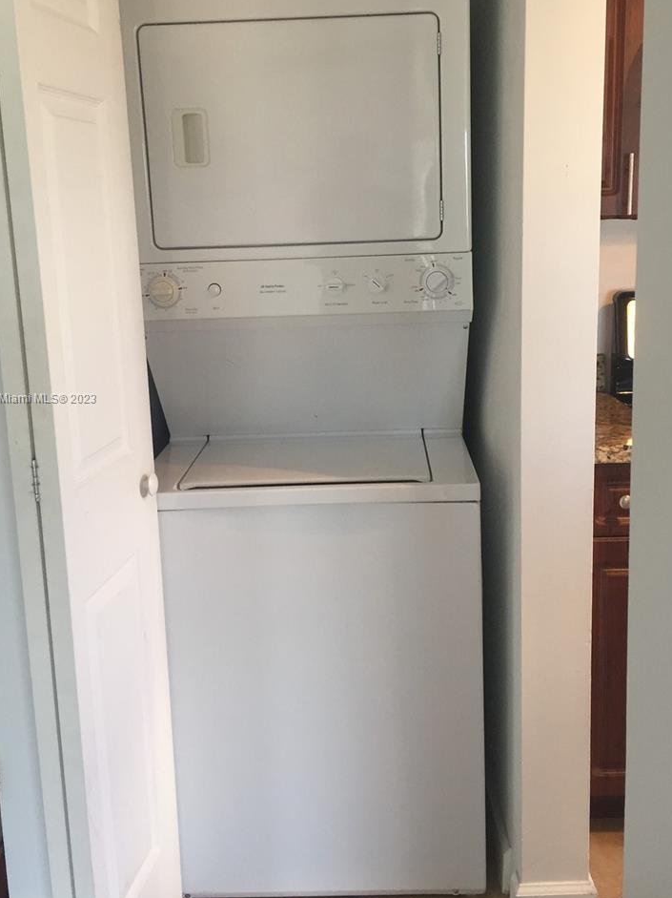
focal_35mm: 37
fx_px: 958
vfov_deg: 50.1
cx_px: 350
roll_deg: +1.1
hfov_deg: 38.6
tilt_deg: -9.7
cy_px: 399
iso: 64
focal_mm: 4.15
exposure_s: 1/30
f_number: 2.2
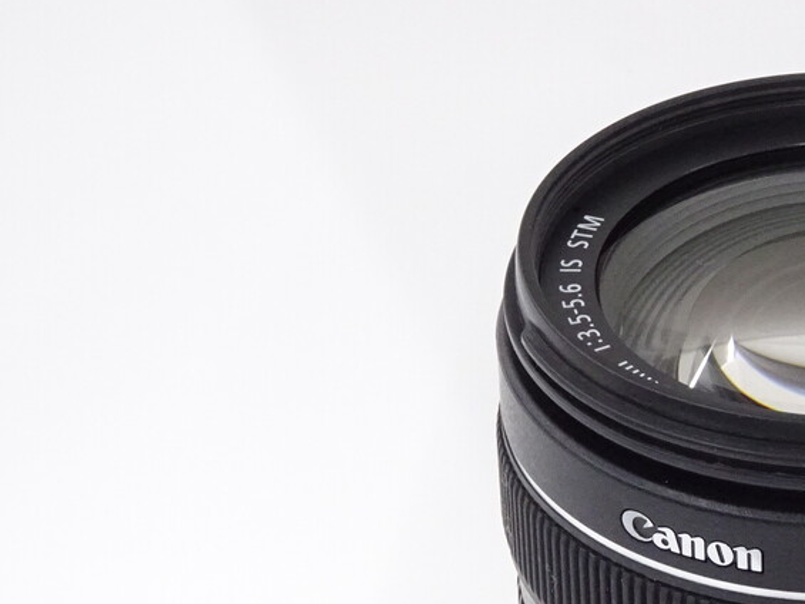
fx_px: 3605
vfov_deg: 9.5
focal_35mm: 155
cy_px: 588
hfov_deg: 12.6
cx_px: 832
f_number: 5
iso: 800
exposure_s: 1/80
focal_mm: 12.42
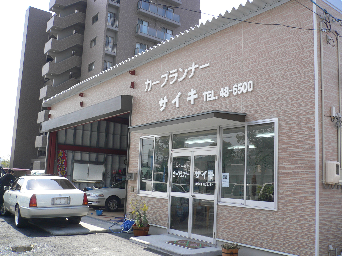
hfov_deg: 52.6
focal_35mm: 35
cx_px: 171
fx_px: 346
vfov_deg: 40.7
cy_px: 128
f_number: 5.6
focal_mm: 5.8
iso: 64
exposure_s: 1/125
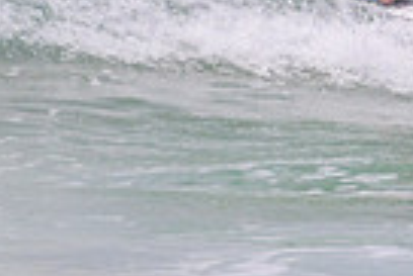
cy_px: -223
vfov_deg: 0.4
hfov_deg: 0.6
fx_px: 39093
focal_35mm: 3404
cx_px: 768
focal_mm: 800
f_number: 11
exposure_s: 1/2000
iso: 800
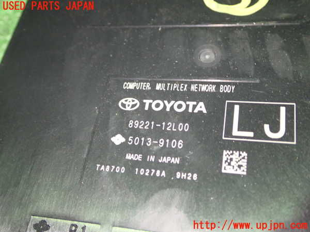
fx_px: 367
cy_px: 116
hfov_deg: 45.8
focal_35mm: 41
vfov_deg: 35.1
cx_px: 155
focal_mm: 7.31
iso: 800
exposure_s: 1/30
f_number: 2.8
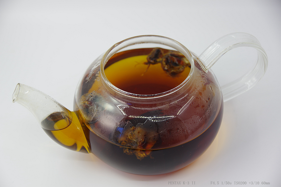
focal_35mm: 90
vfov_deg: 15.2
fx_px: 702
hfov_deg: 22.6
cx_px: 140
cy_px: 94
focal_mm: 60
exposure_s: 1/50
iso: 200
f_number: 4.5
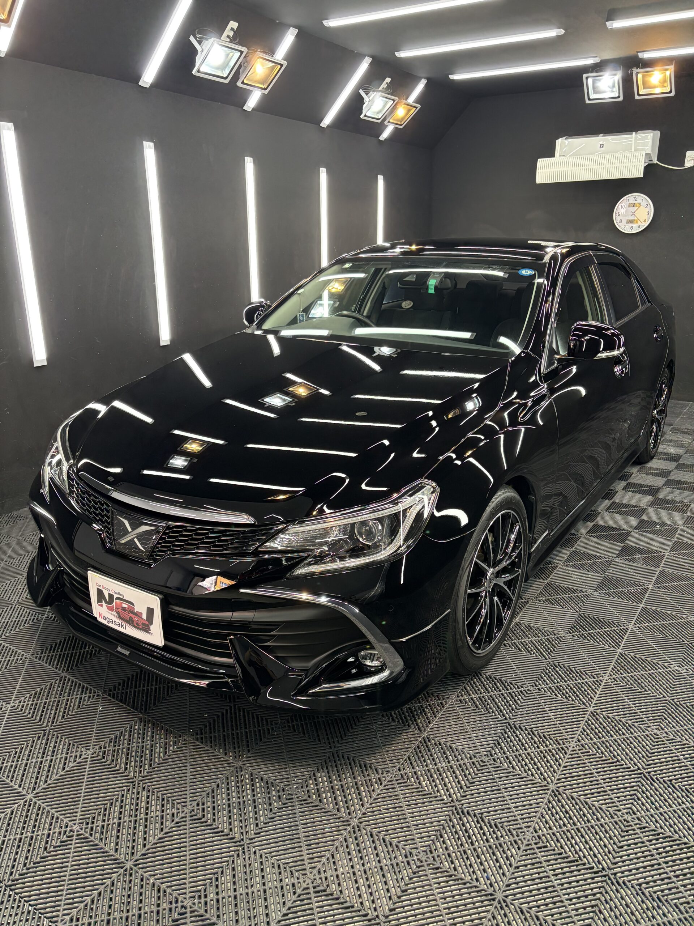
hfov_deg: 53.1
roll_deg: +0.3
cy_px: 463
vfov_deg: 67.3
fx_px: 695
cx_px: 347
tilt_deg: -17.7
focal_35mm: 26
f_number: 1.6
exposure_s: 1/120
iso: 200
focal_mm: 5.96
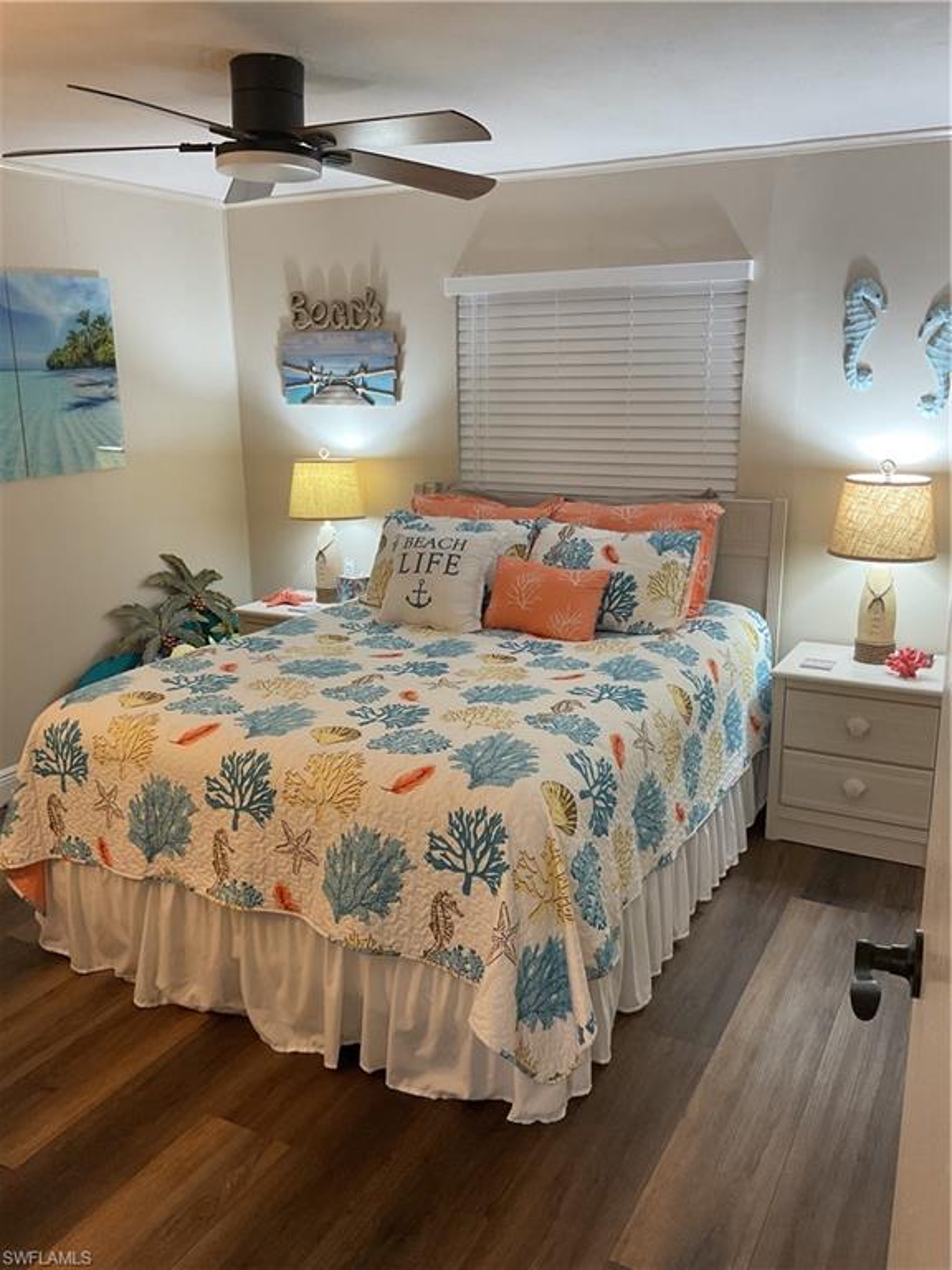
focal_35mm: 29
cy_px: 635
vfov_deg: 61.7
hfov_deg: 48.2
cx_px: 476
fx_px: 1063
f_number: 1.8
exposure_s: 1/60
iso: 64
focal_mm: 3
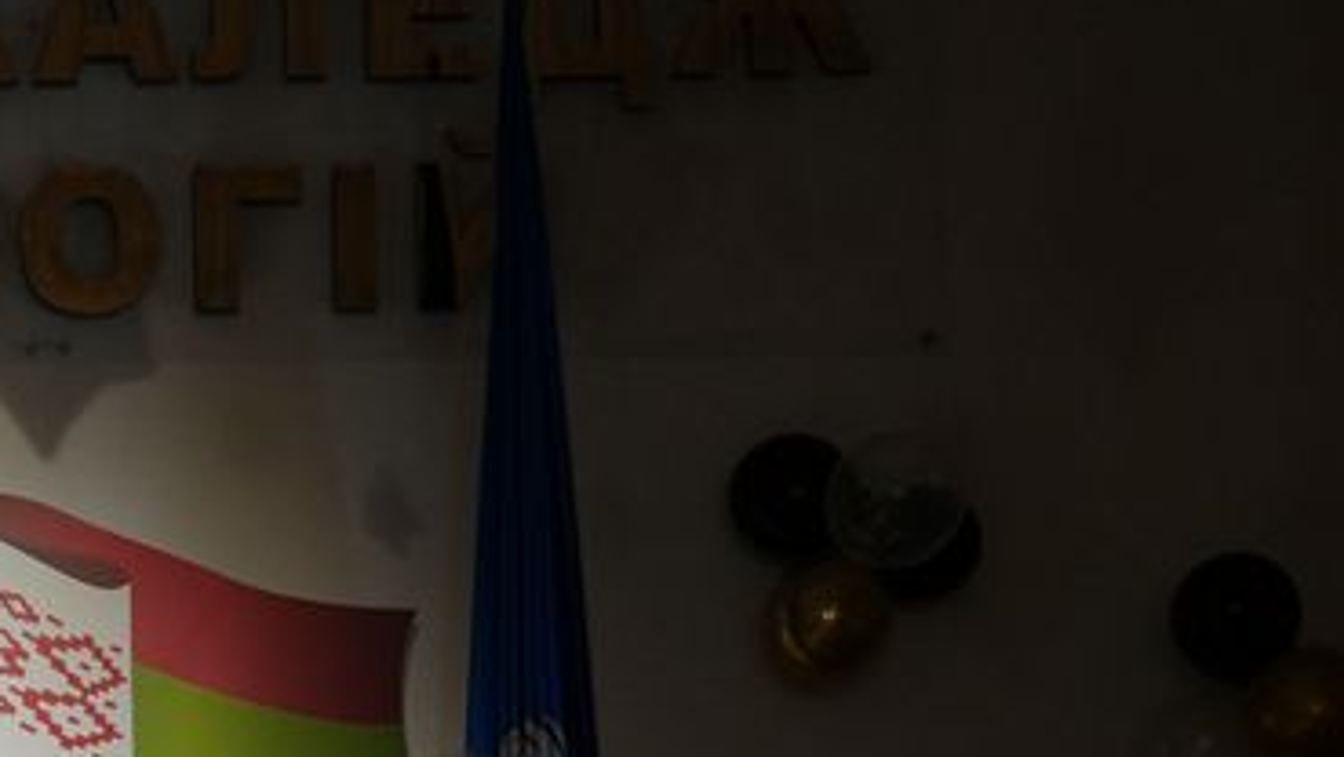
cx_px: -528
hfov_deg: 15.9
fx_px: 4493
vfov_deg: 9.2
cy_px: 1376
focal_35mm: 126
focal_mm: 37
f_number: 6.3
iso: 2500
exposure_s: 1/125
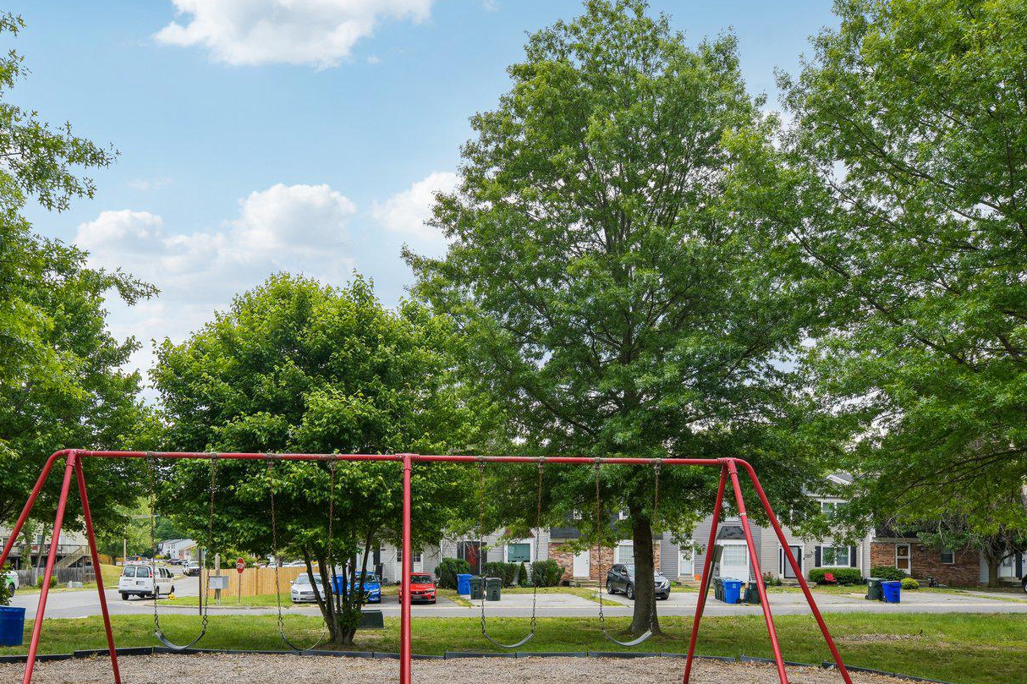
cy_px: 520
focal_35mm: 27
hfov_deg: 66.6
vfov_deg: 46.1
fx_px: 770
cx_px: 401
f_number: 8
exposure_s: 1/100
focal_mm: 16
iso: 100
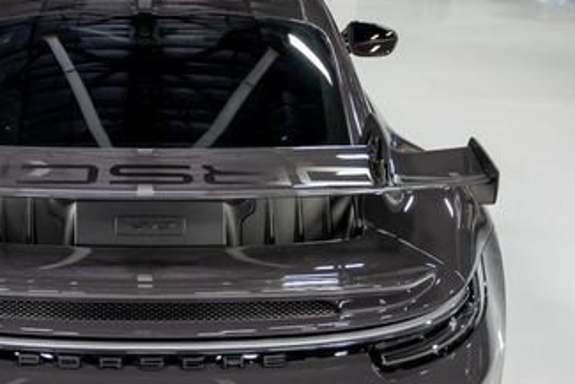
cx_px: 152
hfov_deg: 30.1
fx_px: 1055
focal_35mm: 66
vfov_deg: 20.4
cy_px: 295
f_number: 4
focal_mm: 33.5
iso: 800
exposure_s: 1/60
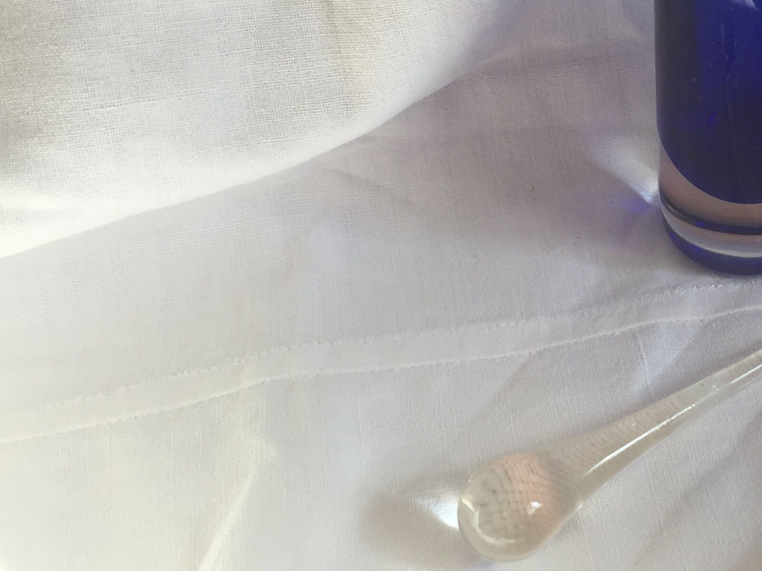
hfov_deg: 30.5
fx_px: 1299
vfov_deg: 24.6
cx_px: 757
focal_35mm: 59
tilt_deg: -44.7
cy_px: 146
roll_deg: -2.0
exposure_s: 1/327
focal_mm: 4.15
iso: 32
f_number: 2.2
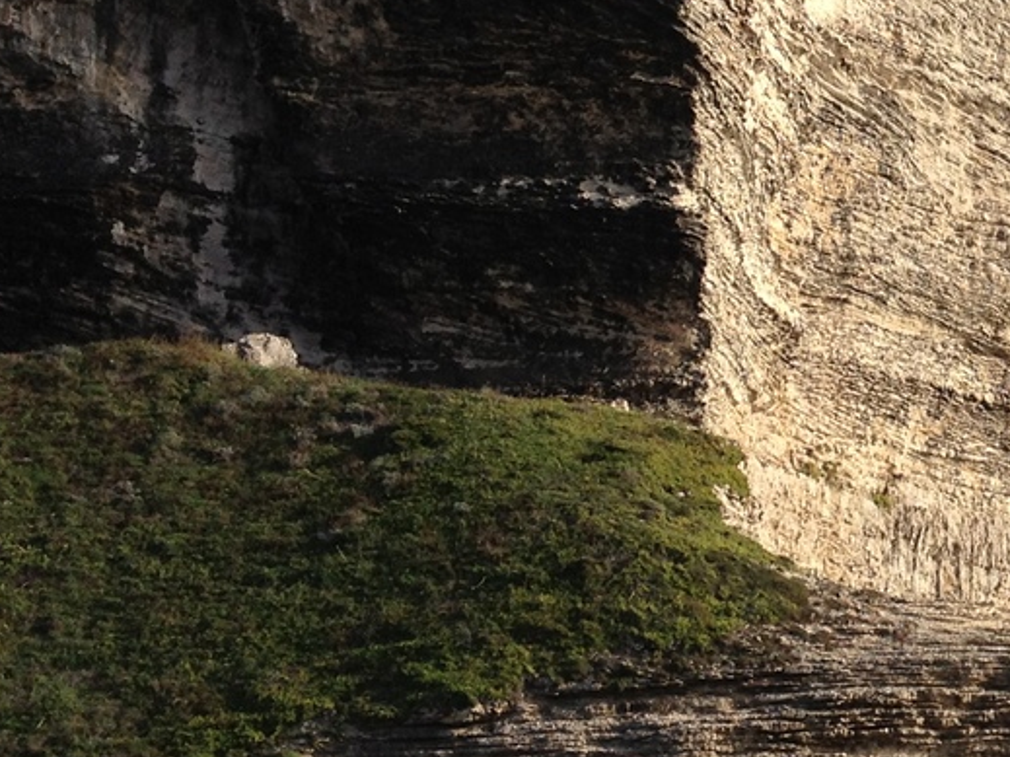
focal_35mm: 108
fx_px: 3150
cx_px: 1216
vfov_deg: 13.6
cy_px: 113
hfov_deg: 17.4
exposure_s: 1/1727
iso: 64
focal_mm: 4.28
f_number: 2.4
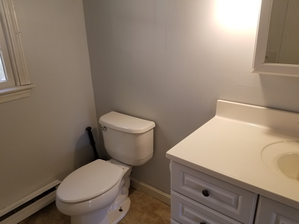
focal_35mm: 26
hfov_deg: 67.3
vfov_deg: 53.1
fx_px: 225
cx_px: 150
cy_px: 112
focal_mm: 4.3
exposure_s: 1/60
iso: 100
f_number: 1.7
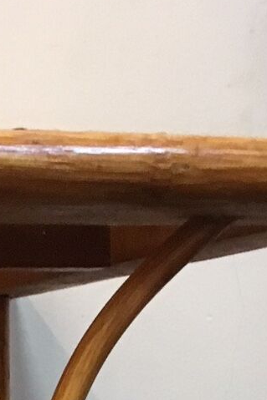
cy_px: 803
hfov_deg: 10.5
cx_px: -101
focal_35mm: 127
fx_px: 1414
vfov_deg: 13.7
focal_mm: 4.15
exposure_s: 1/25
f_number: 2.2
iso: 200
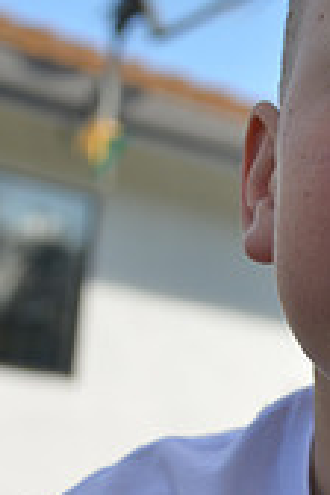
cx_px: 517
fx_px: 1664
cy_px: 495
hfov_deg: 10.8
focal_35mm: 121
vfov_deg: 16.6
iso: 100
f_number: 3.8
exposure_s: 1/500
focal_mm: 35
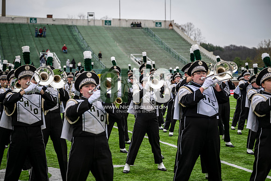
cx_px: 136
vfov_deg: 19.5
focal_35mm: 70
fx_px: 527
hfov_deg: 28.8
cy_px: 90
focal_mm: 70
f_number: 2.8
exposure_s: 1/500
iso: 100
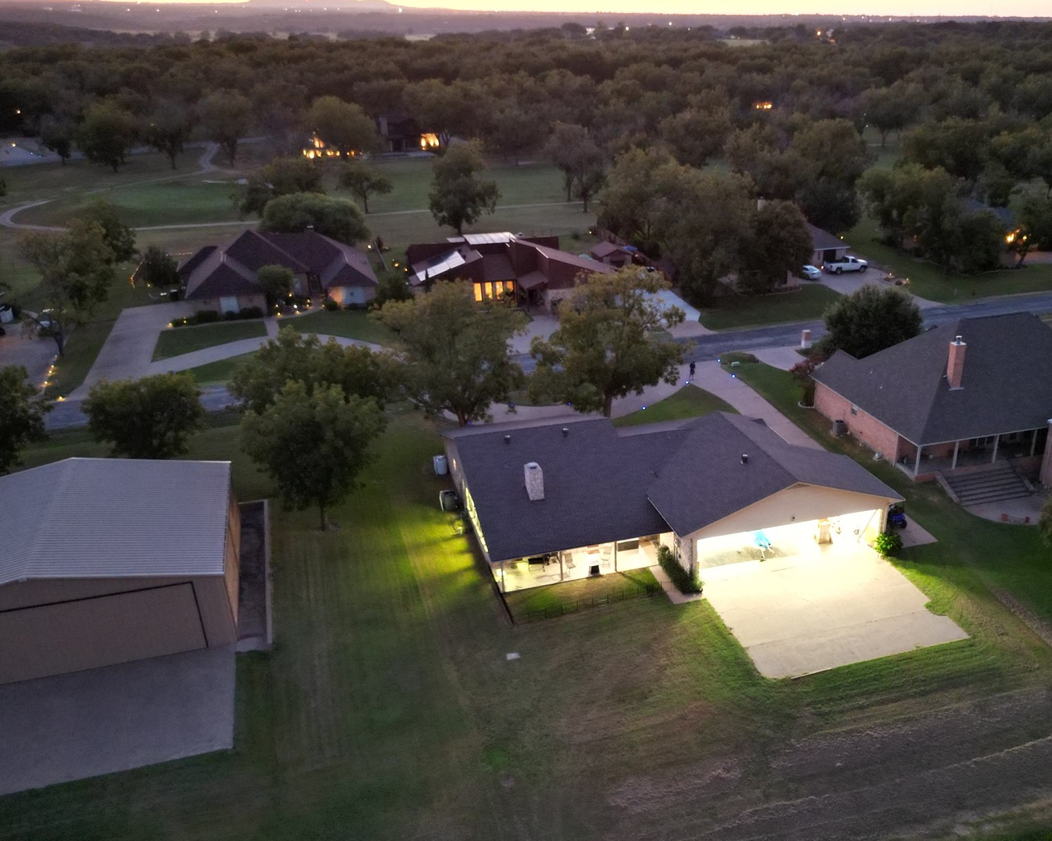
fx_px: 965
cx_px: 671
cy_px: 517
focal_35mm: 31
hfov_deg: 56.4
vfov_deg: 46.8
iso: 1560
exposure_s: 1/8
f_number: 1.7
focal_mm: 6.72
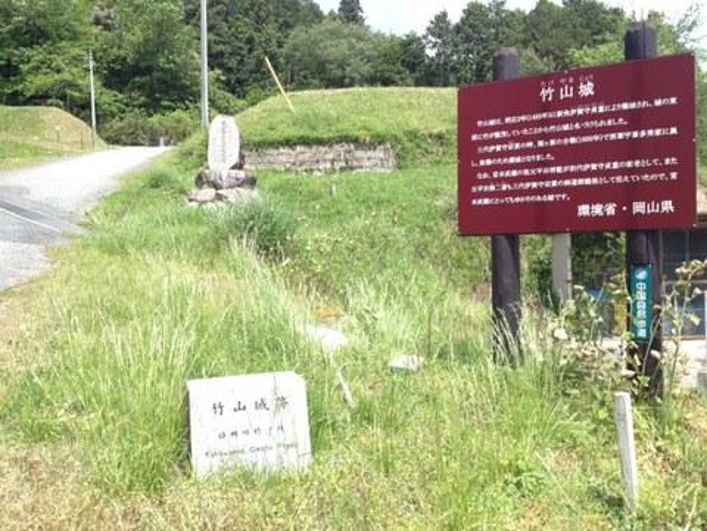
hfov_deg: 52.6
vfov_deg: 40.7
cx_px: 354
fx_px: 715
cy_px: 266
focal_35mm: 35
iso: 50
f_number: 2.4
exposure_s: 1/665
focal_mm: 4.28
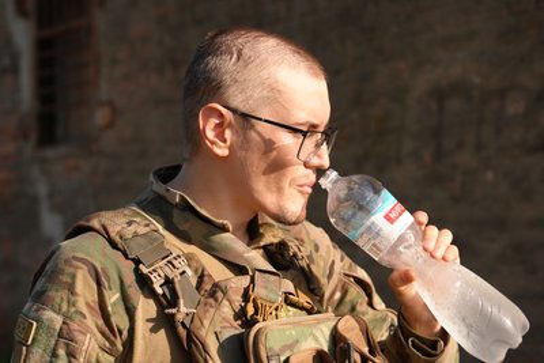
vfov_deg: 20.6
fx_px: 998
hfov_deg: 30.5
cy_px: 182
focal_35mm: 66
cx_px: 272
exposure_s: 1/400
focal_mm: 66
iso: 80
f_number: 4.5
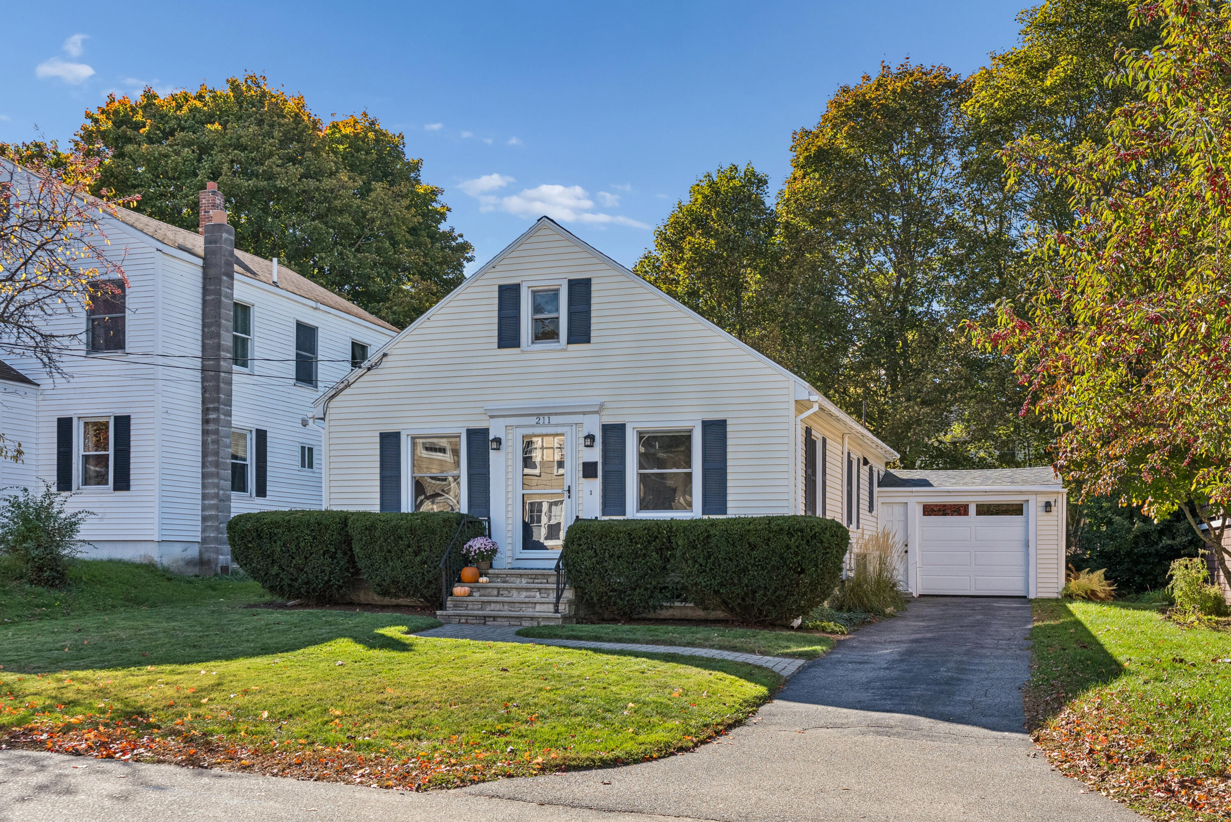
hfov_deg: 54.4
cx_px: 616
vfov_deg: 37.9
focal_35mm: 35
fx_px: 1197
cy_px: 411
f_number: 7.1
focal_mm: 35
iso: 640
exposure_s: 1/800
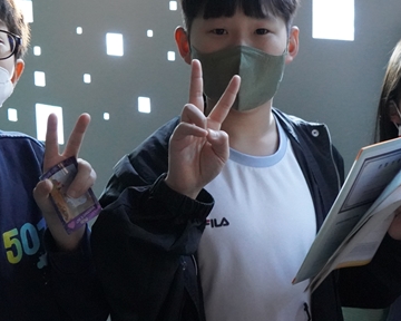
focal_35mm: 73
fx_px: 866
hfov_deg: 26.0
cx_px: 245
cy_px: 96
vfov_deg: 20.9
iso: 12800
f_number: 4
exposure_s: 1/60
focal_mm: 35
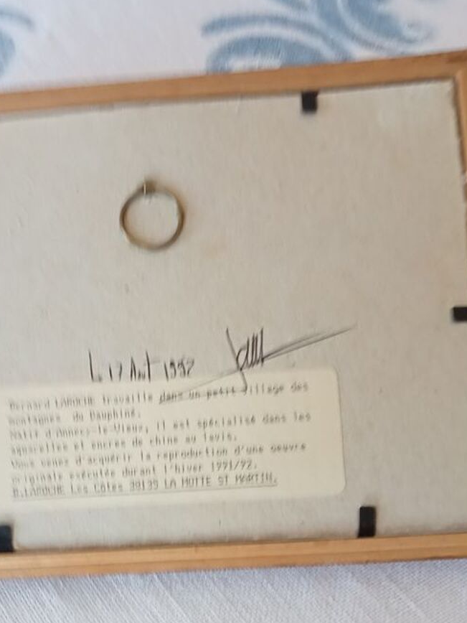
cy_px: 462
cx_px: 157
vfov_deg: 42.6
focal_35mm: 43
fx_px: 773
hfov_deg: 33.3
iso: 311
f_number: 2.2
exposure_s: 1/33.3
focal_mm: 3.46
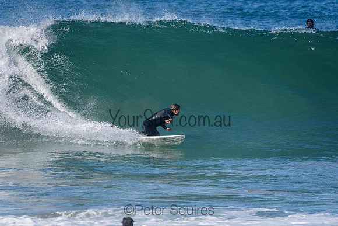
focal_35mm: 750
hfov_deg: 2.7
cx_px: 169
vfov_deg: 1.8
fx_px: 7044
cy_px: 113
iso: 640
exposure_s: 1/4000
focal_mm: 500
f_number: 5.6
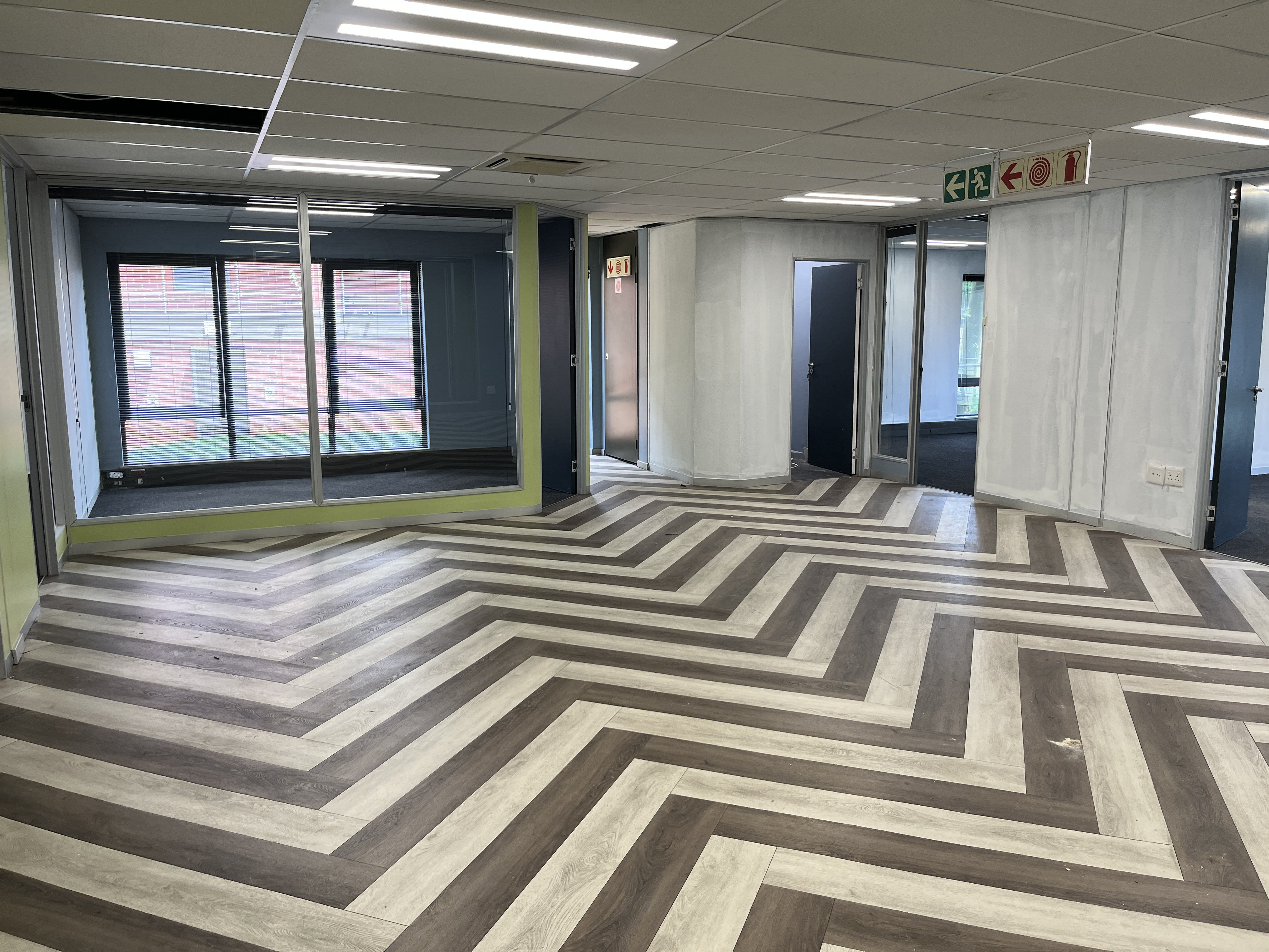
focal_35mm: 26
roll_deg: +0.1
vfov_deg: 53.1
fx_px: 953
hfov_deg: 67.3
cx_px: 634
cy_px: 476
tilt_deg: -9.5
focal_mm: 5.1
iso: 64
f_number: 1.6
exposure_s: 1/100
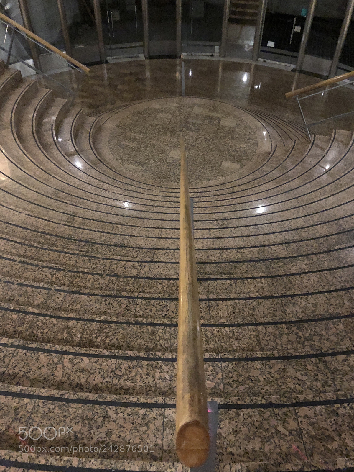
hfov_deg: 49.8
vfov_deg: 63.4
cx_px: 177
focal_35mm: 28
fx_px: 382
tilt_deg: -45.7
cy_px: 236
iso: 250
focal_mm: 3.99
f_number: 1.8
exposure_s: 1/4
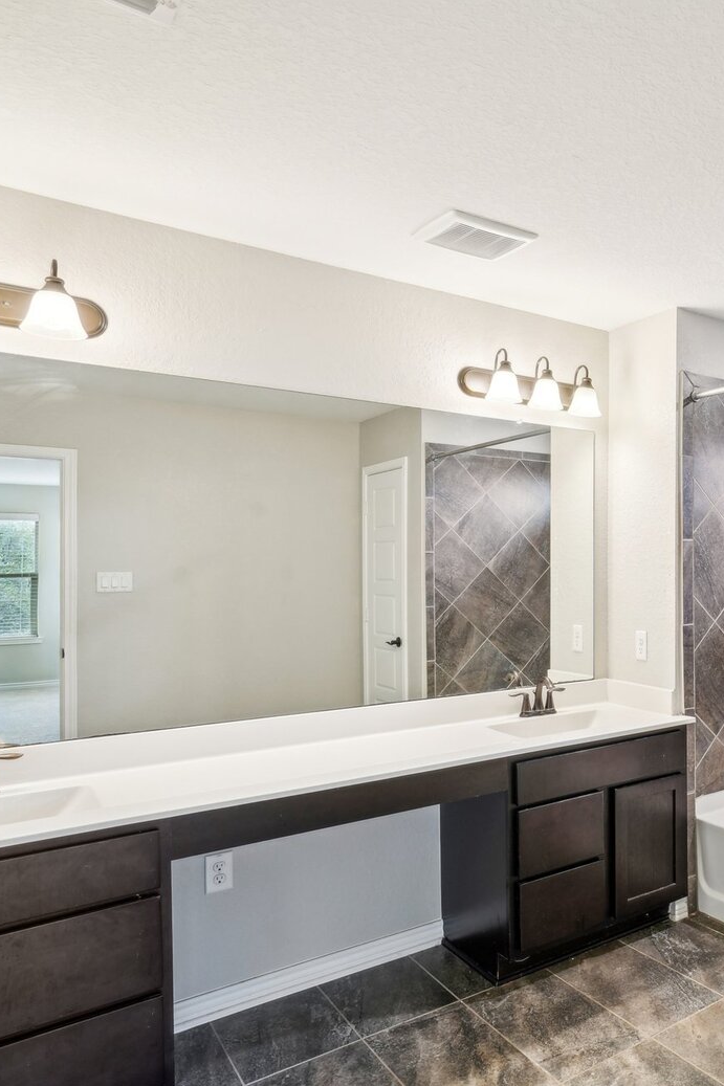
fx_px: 754
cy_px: 564
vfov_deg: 71.5
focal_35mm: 25
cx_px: 770
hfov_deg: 42.1
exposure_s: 1/10
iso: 400
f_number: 8
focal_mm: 16
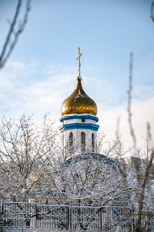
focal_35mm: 138
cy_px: 116
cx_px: 77
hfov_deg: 9.9
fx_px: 889
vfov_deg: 14.9
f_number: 5.6
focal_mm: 92
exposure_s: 1/500
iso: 100
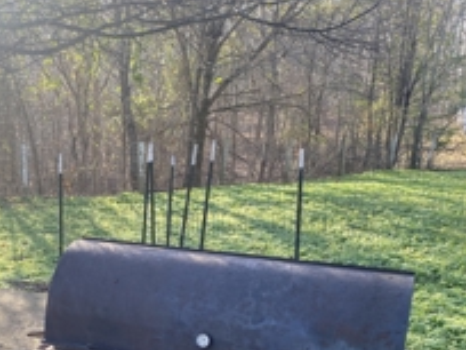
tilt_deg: -15.8
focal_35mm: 51
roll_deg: -0.6
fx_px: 687
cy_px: 284
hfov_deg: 36.2
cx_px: 94
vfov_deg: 27.9
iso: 32
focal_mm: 4.25
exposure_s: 1/146
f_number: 1.8
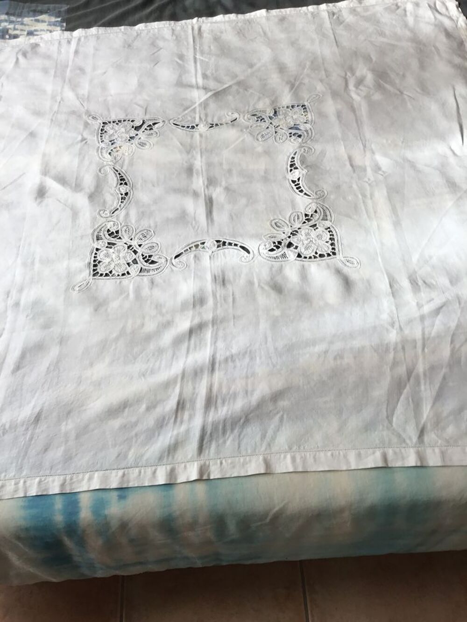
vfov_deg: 58.3
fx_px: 558
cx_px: 234
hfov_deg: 45.4
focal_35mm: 31
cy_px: 311
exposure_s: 1/100
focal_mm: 3.3
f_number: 2.4
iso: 25
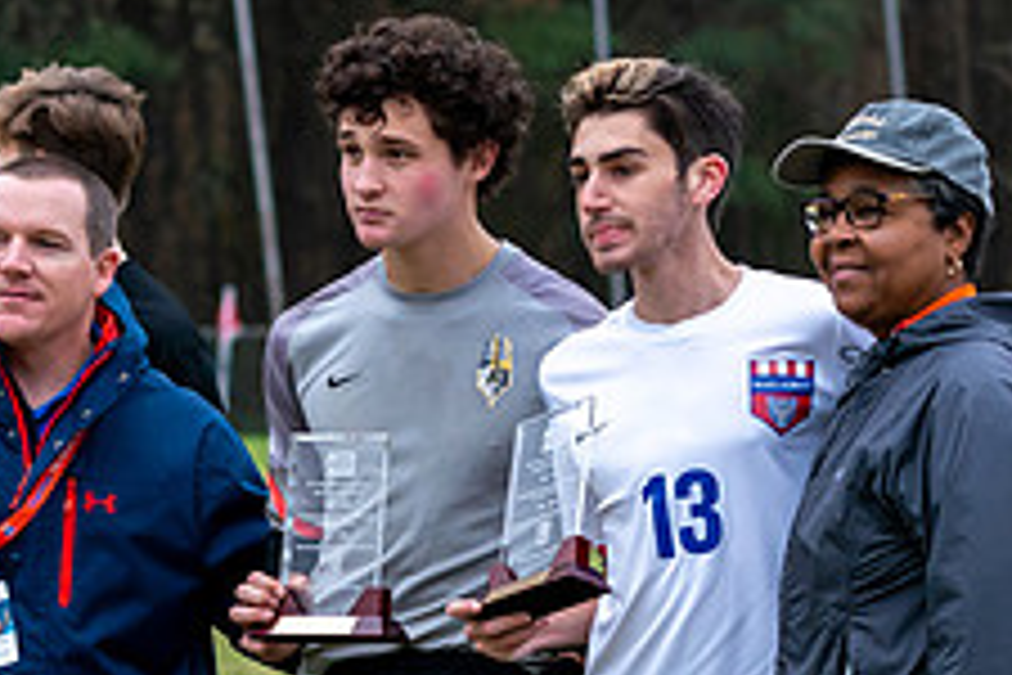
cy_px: 646
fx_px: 10232
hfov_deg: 5.7
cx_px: 559
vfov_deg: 3.8
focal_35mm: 364
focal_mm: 100
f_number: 4.5
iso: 1250
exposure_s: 1/800
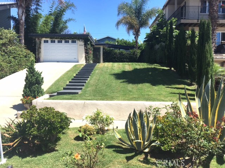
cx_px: 112
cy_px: 84
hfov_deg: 61.7
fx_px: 188
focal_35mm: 29
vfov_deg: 48.2
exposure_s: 1/1672
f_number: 2.2
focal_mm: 4.15
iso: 25
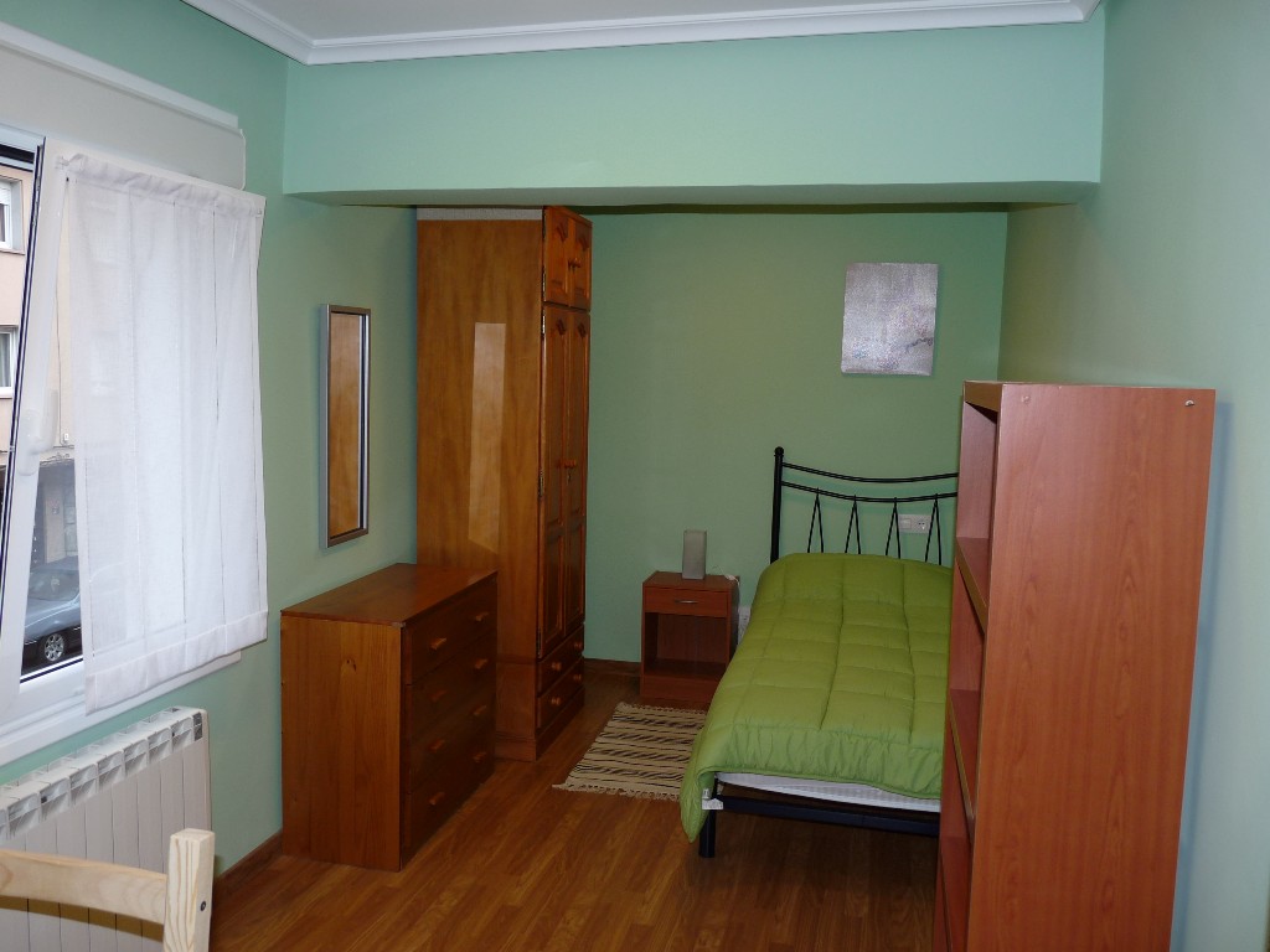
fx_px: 991
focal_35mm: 27
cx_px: 635
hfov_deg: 65.3
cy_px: 476
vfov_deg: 51.4
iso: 100
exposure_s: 1/30
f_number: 2.8
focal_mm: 4.8
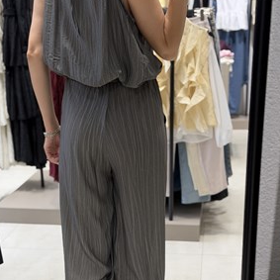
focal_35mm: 67
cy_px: 214
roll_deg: +3.2
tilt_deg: -33.9
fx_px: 613
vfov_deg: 25.4
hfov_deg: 25.7
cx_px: 140
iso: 50
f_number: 1.78
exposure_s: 1/100
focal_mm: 6.76
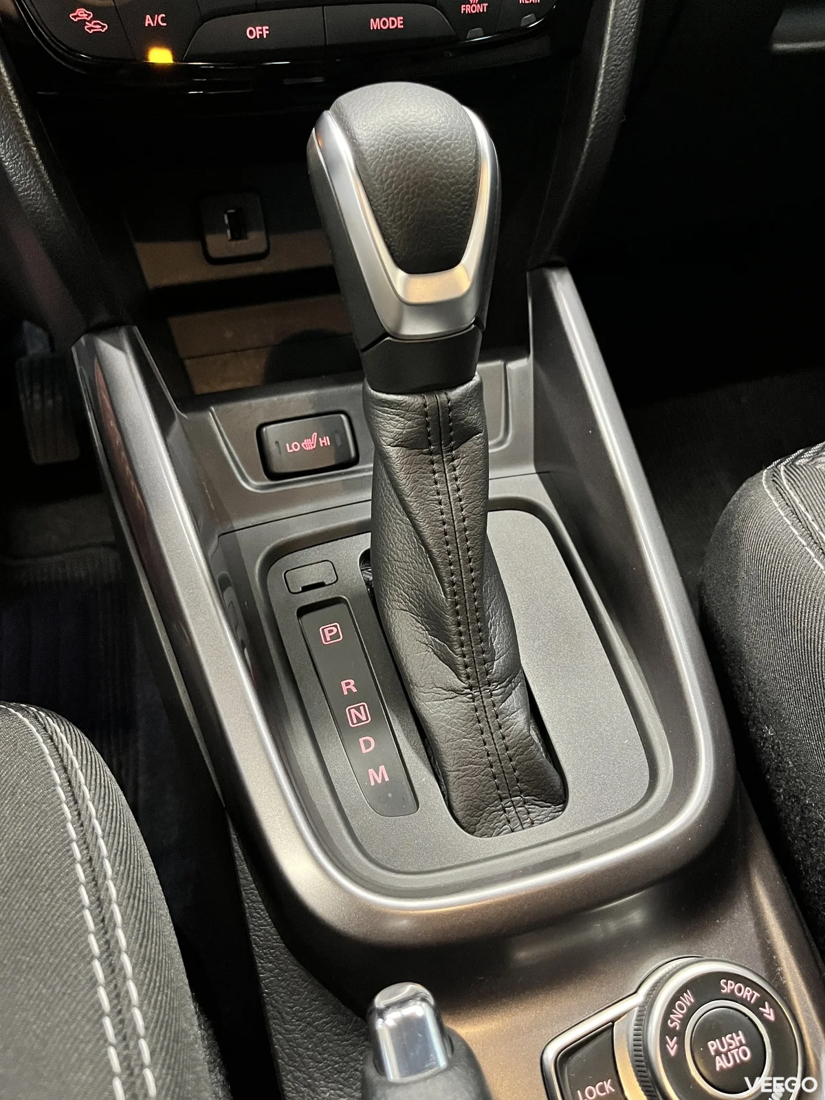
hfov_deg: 53.1
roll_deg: +0.2
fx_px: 826
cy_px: 550
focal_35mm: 26
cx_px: 412
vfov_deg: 67.3
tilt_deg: -42.2
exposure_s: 1/36
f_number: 1.6
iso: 640
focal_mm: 5.1
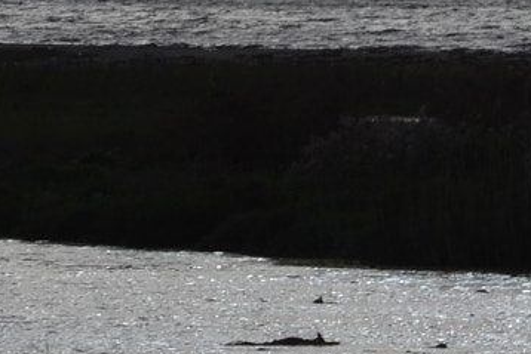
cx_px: 1393
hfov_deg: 1.7
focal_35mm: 1200
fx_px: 17706
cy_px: -96
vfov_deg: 1.1
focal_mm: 140
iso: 200
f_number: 18
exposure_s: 1/800
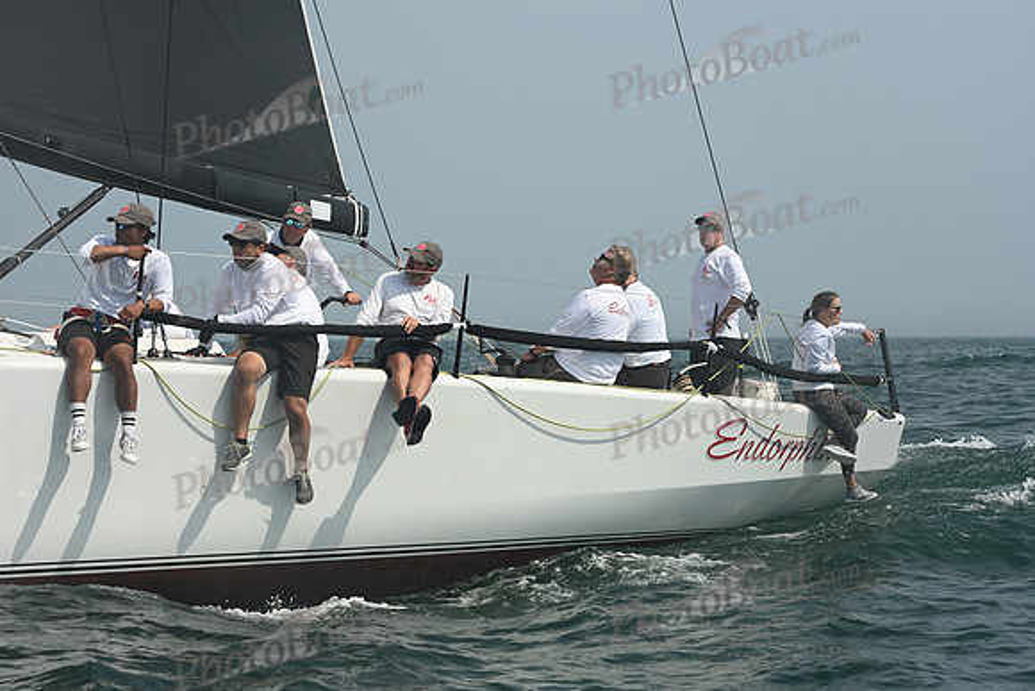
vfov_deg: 16.1
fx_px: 2444
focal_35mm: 85
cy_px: 346
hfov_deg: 23.9
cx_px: 518
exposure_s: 1/1250
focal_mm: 85
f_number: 8
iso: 320
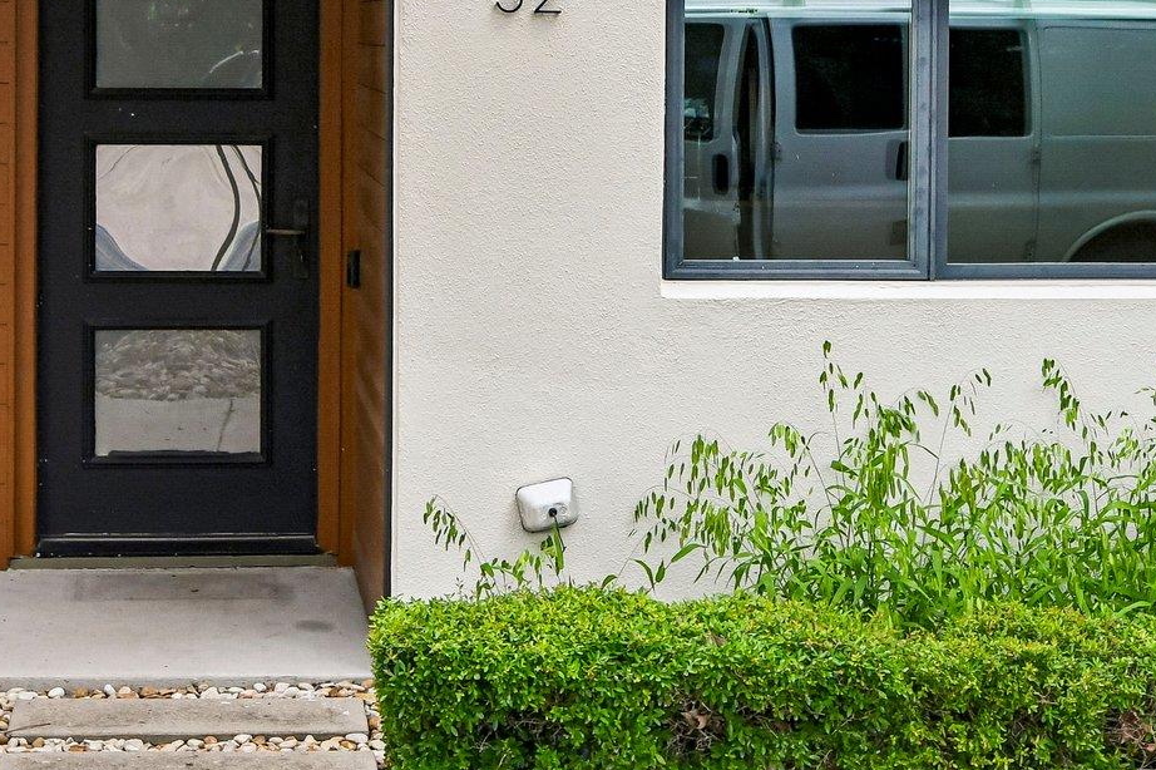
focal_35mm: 80
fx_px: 2568
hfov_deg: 25.2
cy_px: 4
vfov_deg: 16.7
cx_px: 370
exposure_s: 1/250
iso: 400
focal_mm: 24
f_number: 8
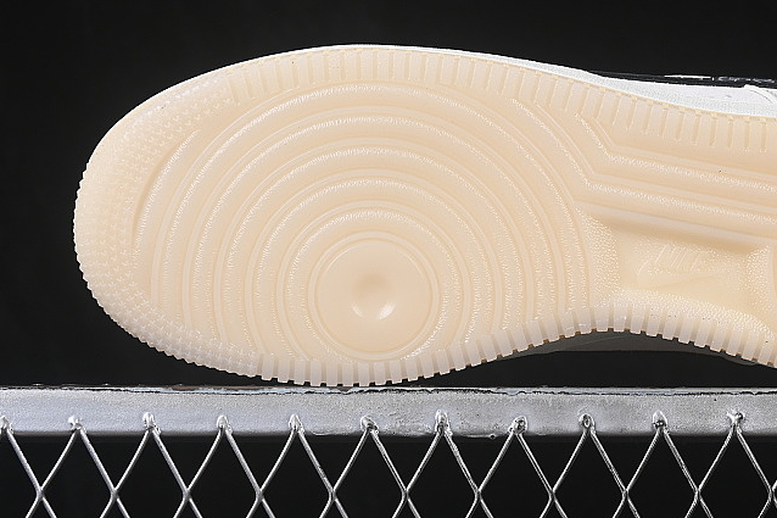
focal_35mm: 127
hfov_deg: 16.1
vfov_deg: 10.8
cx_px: 558
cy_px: 117
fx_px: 2740
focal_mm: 50
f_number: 8
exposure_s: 1/80
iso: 160
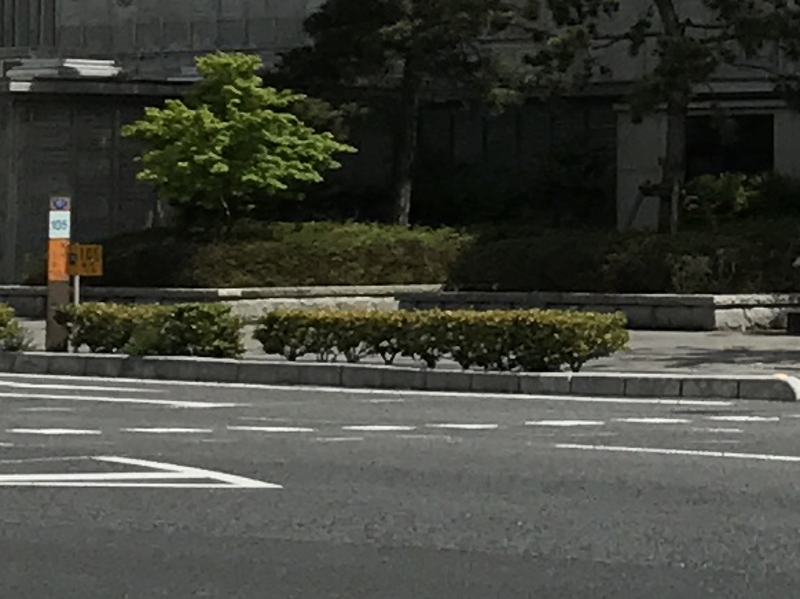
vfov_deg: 7.6
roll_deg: +0.9
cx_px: 909
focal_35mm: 194
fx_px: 4482
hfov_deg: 10.1
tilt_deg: +5.1
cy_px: -133
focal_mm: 3.99
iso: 20
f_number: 1.8
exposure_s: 1/4367
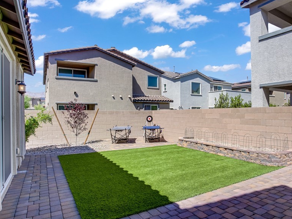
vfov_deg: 58.8
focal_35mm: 23
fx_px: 194
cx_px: 179
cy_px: 114
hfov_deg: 72.9
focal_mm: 17
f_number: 8
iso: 100
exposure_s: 1/320
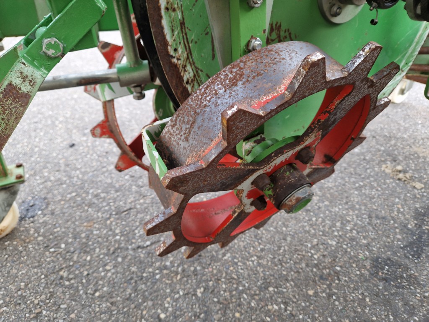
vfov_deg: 58.9
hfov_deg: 73.9
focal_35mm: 23
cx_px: 214
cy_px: 161
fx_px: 285
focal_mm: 5.4
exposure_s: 1/121
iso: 50
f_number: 1.8
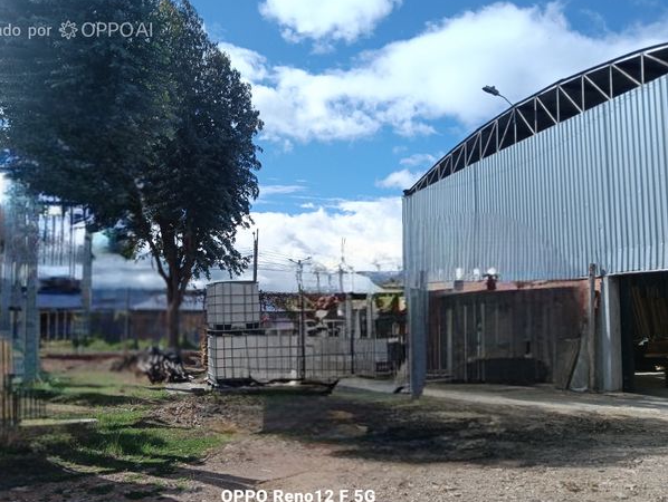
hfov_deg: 59.8
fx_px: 580
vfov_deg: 46.8
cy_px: 273
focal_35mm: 30
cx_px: 298
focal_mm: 3.98
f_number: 2.8
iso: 64
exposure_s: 1/874
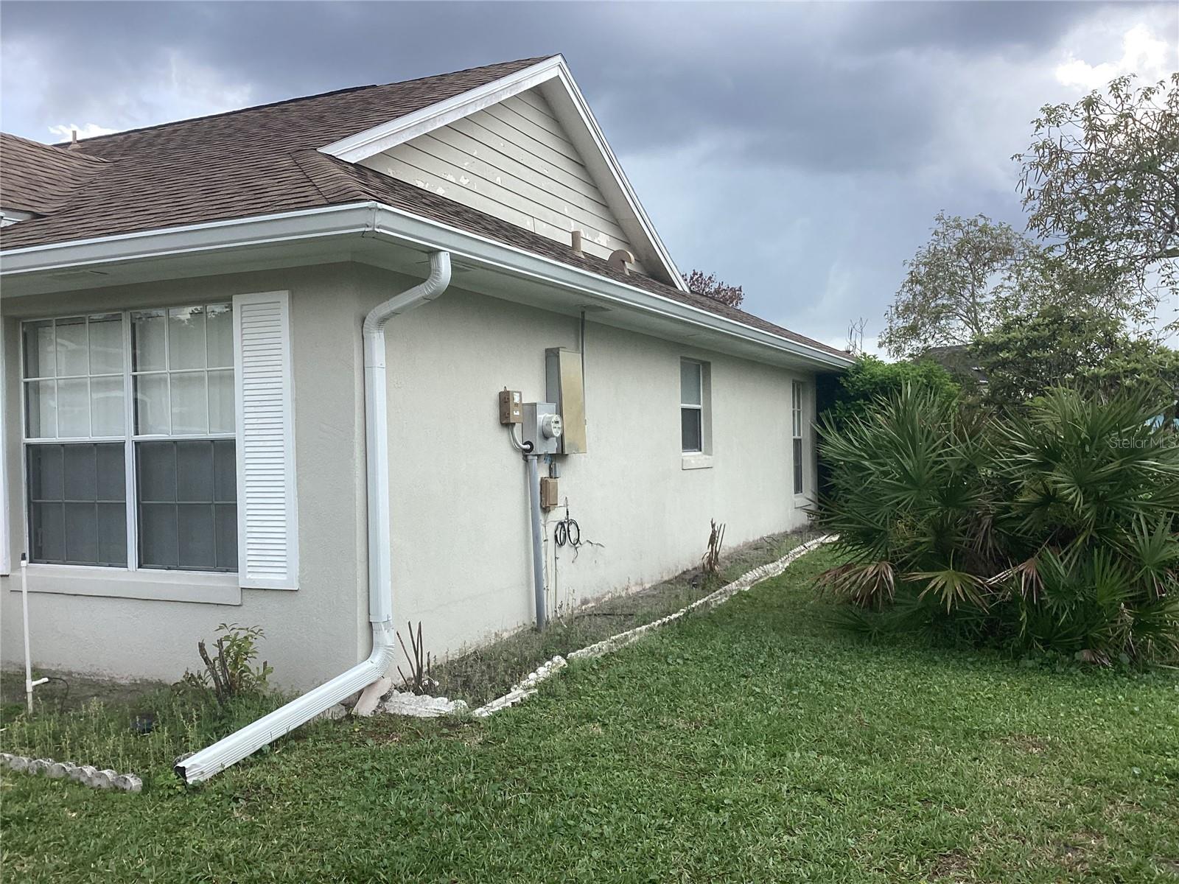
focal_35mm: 31
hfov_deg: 58.4
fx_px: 1056
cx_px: 590
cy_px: 442
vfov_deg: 45.4
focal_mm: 3.3
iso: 25
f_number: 2.4
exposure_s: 1/627
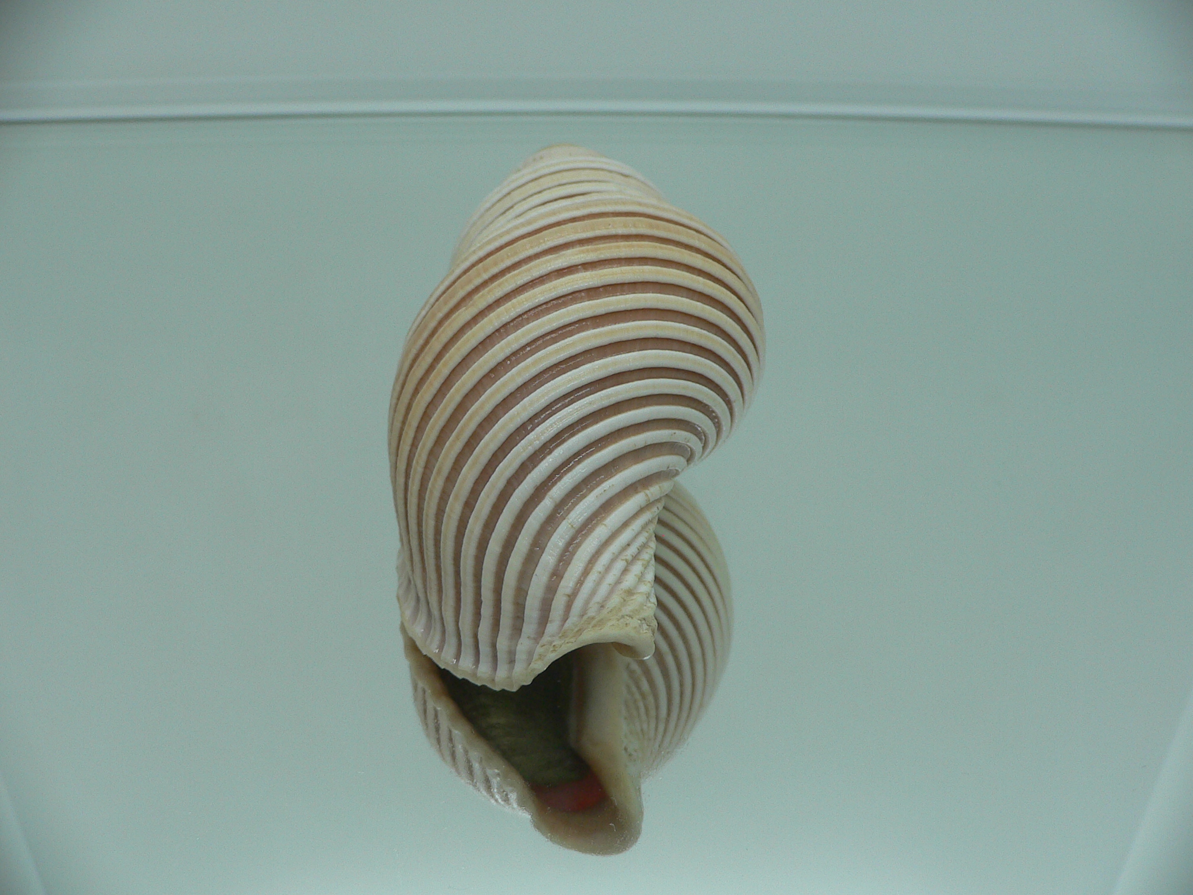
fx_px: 1206
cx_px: 596
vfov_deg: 40.7
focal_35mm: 35
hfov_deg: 52.6
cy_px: 448
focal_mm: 4.6
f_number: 2.8
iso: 80
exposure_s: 1/60
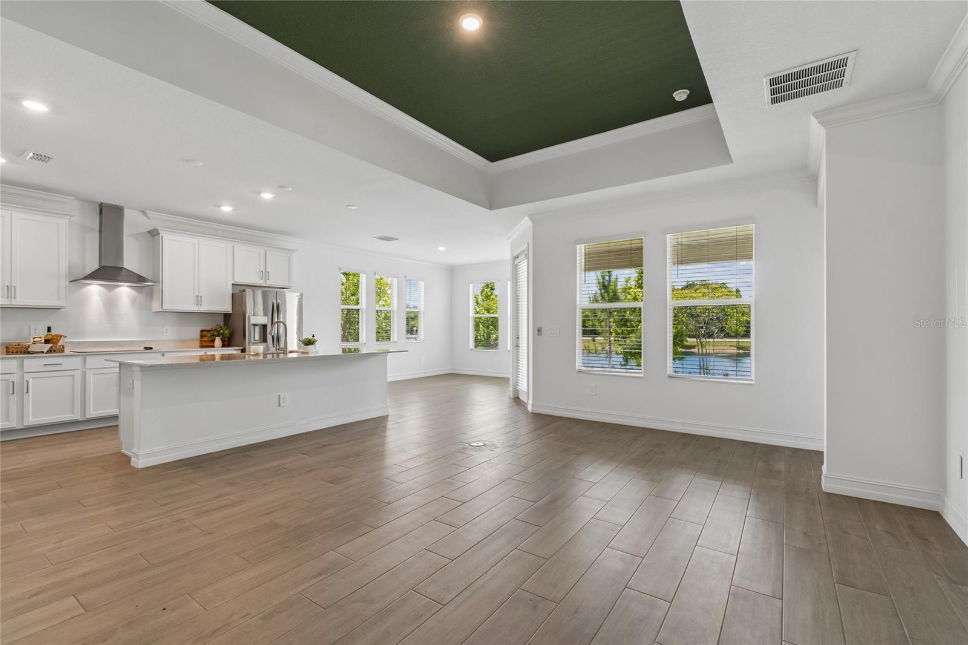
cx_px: 484
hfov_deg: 100.4
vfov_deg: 77.3
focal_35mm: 15
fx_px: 403
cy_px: 322
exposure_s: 1/8
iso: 100
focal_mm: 10
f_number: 7.1
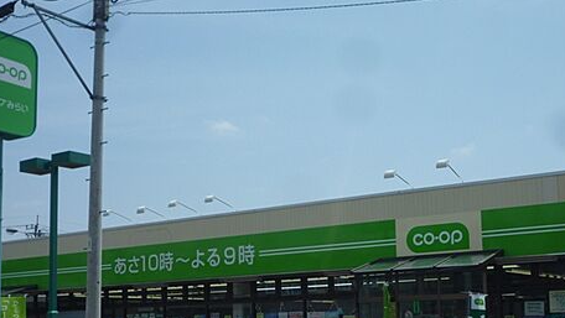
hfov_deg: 37.7
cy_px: 235
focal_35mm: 55
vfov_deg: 21.7
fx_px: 824
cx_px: 325
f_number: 5
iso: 80
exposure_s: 1/800
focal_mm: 6.3
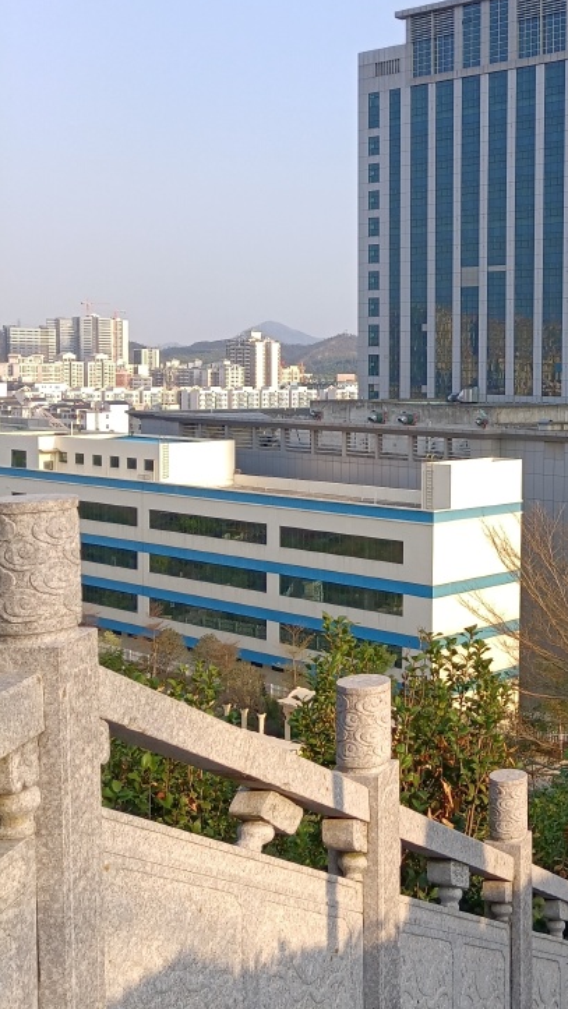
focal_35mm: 47
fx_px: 1258
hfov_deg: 24.0
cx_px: 604
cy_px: 441
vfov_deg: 43.6
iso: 174
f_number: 1.8
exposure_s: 1/900
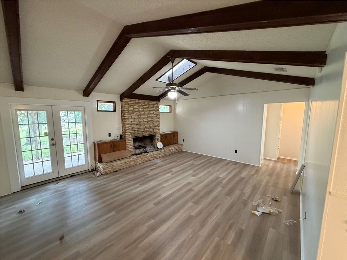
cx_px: 174
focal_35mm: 14
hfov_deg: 102.1
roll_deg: +0.0
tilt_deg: -5.7
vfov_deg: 85.7
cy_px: 130
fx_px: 140
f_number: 2.2
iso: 500
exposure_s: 1/60
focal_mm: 2.22
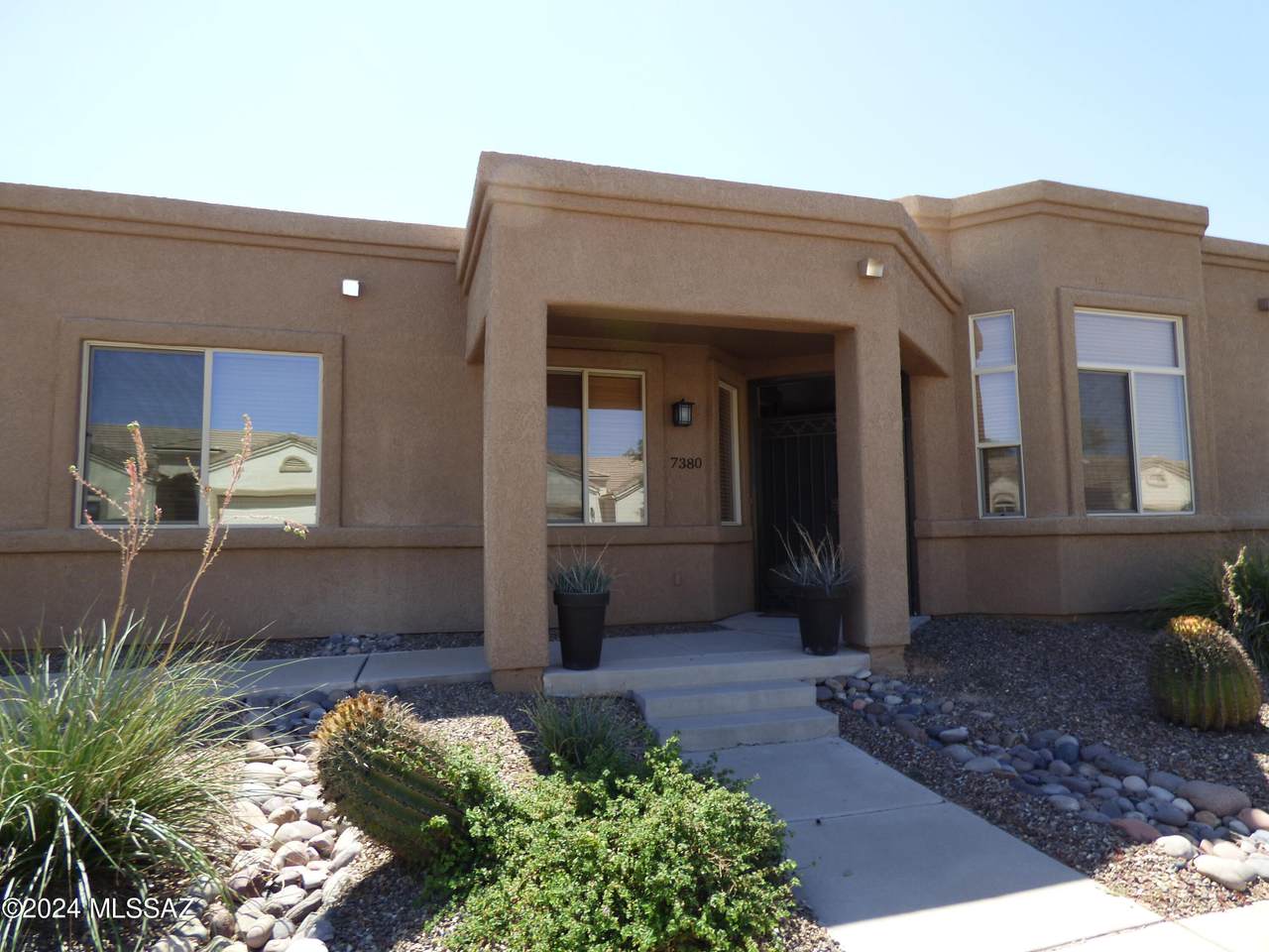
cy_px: 476
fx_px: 770
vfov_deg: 63.4
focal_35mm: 21
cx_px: 634
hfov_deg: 79.0
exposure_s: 1/640
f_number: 2.8
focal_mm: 3.7
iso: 100
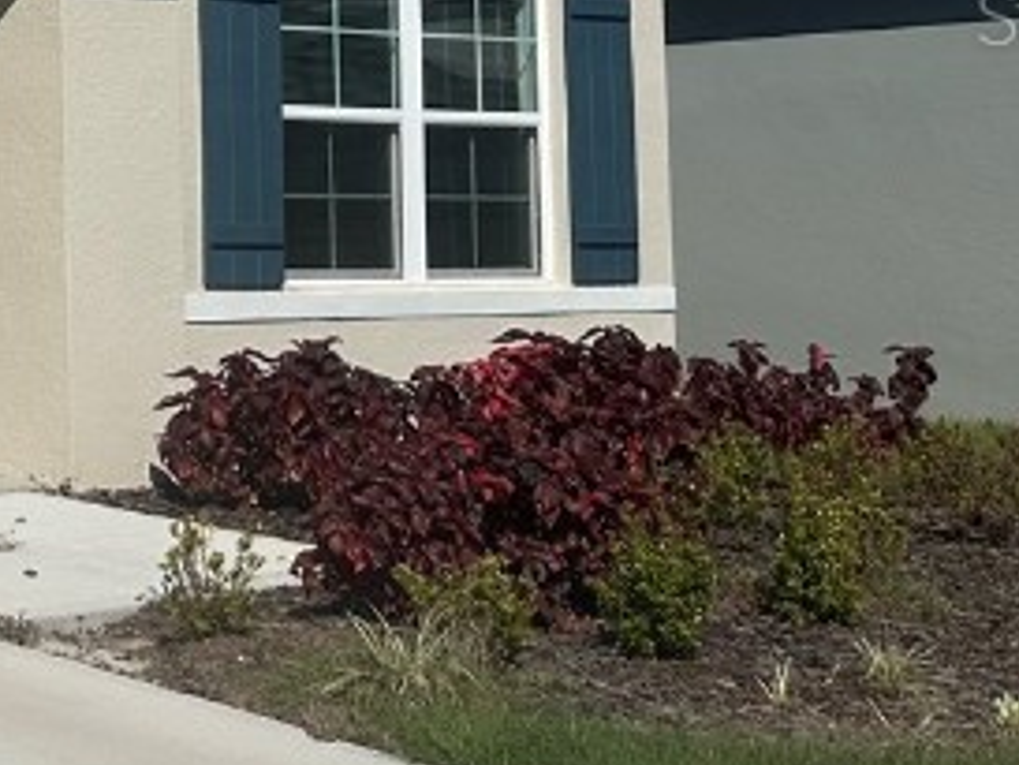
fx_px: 2651
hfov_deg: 18.7
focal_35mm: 90
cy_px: 15
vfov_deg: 16.1
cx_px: -582
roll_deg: +0.0
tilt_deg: +3.0
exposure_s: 1/15625
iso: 80
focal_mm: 6.86
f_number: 1.78
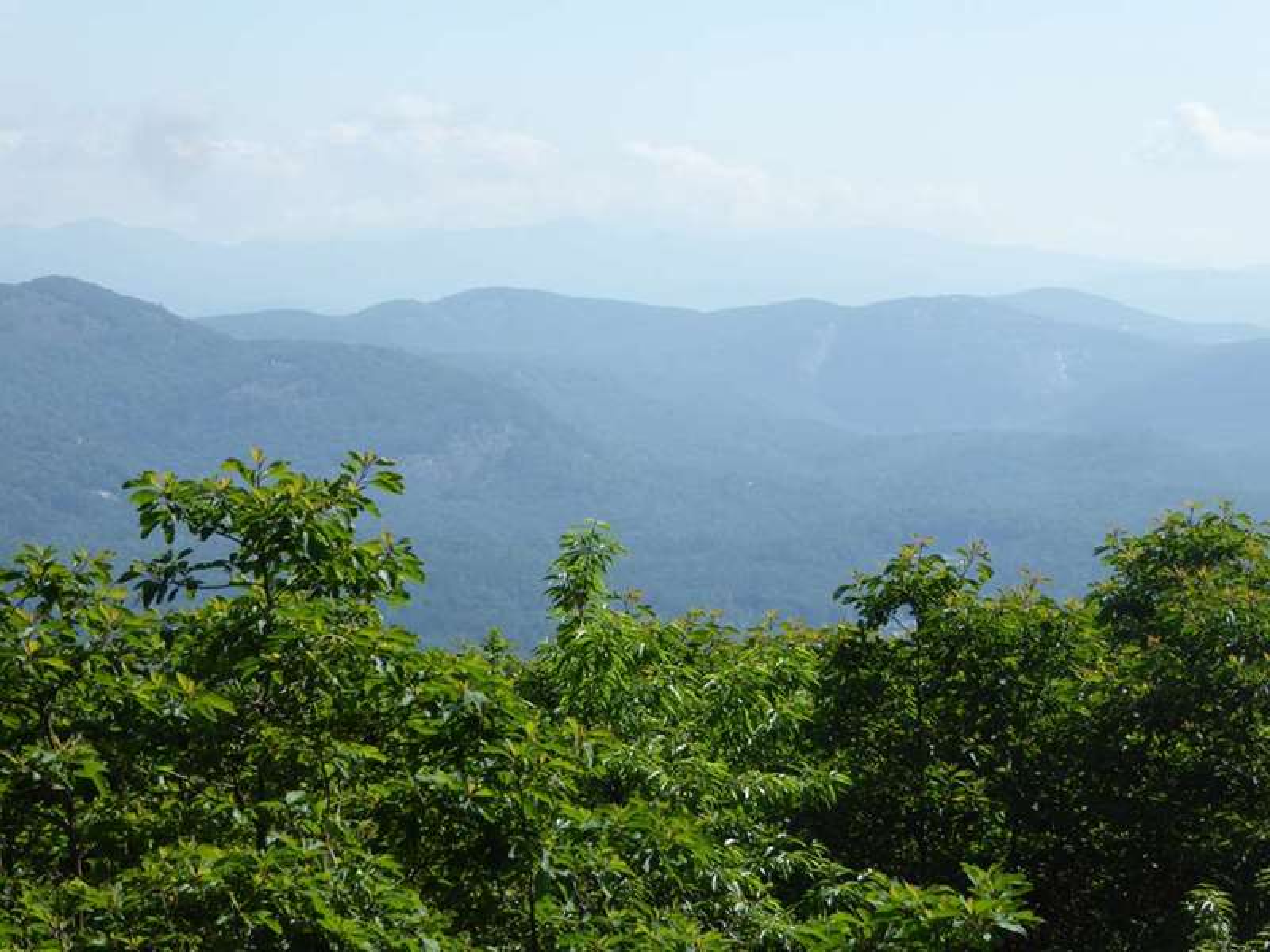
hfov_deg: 18.5
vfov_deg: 14.0
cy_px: 476
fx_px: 3889
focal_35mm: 106
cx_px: 635
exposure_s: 1/400
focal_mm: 19
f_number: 5.1
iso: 100
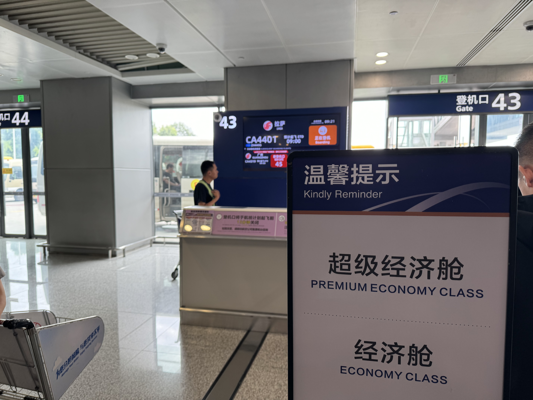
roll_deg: -0.3
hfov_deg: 71.6
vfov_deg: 56.8
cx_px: 266
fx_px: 370
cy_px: 200
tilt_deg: -3.9
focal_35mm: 24
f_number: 1.78
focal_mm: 6.76
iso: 80
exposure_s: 1/100
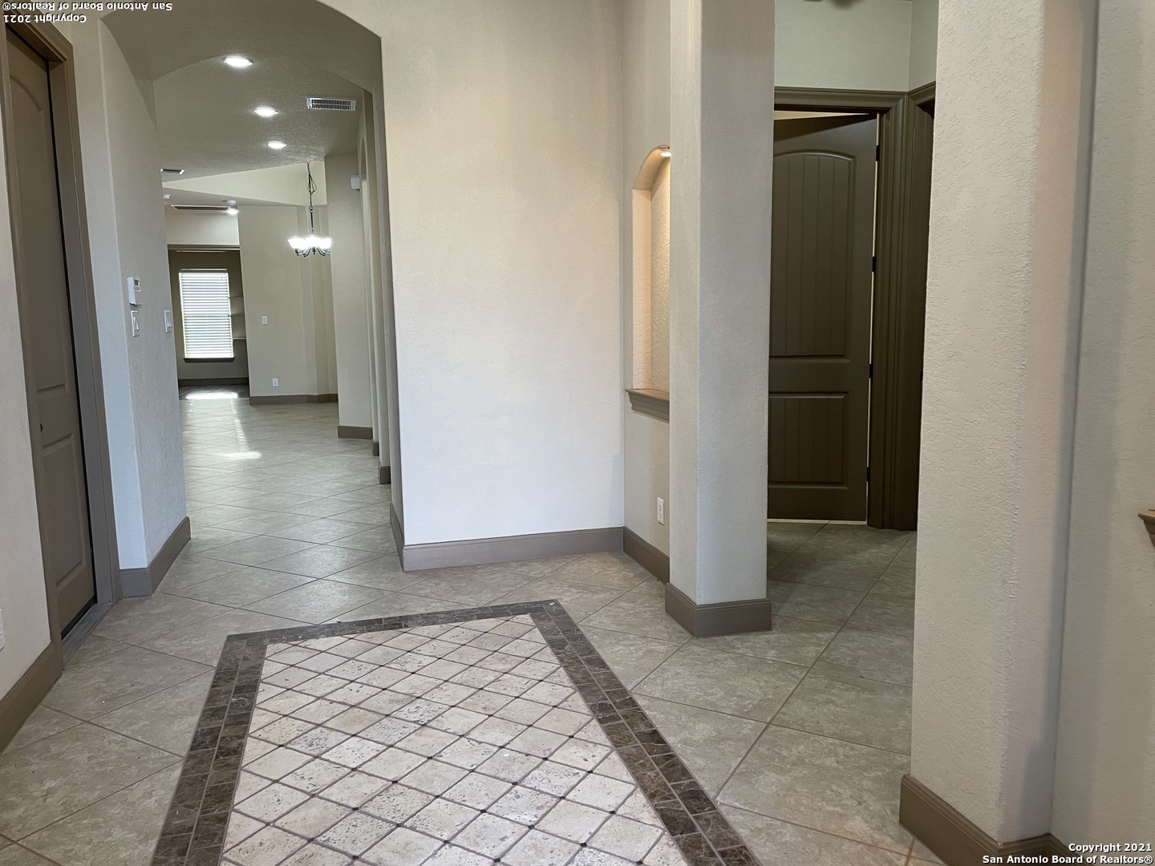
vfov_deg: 53.1
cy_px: 433
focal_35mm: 26
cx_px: 578
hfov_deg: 67.3
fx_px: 868
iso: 100
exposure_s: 1/60
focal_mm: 4.2
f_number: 1.6
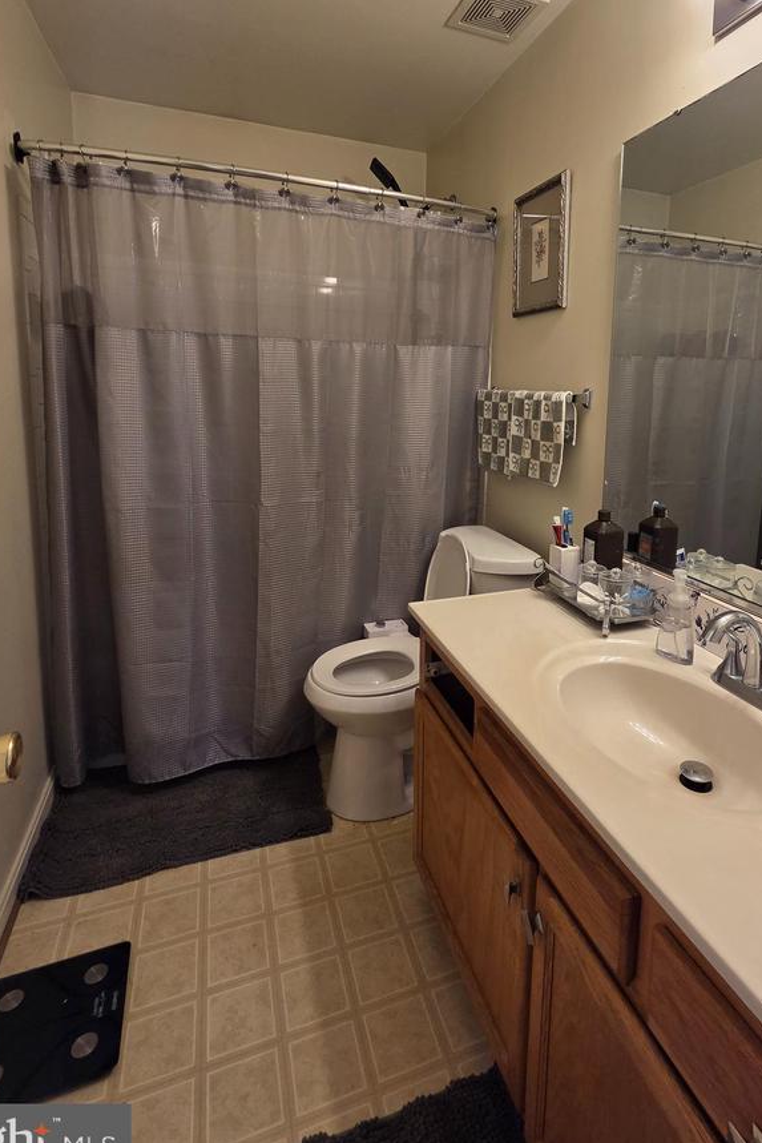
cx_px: 436
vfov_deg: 92.2
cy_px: 462
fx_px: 539
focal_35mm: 17
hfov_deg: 70.1
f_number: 2.2
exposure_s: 1/120
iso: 100
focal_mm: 2.2
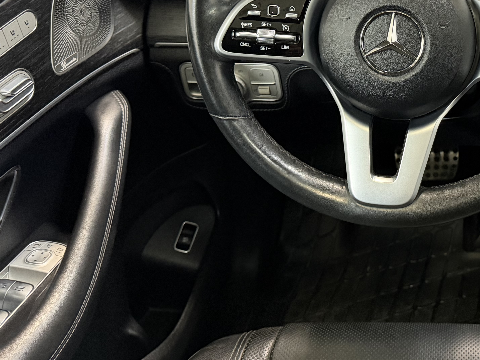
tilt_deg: -32.1
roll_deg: +2.4
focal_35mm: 48
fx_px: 666
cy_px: 73
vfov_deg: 29.6
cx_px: 442
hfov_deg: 36.8
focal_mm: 6.76
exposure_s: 1/33
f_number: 1.78
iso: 800
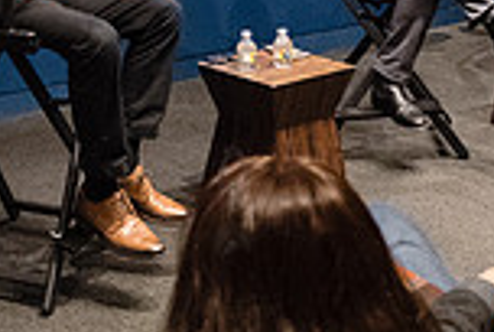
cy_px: -155
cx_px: 246
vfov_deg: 13.3
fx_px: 1347
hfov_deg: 20.8
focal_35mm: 98
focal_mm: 24
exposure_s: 1/200
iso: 6400
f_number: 4
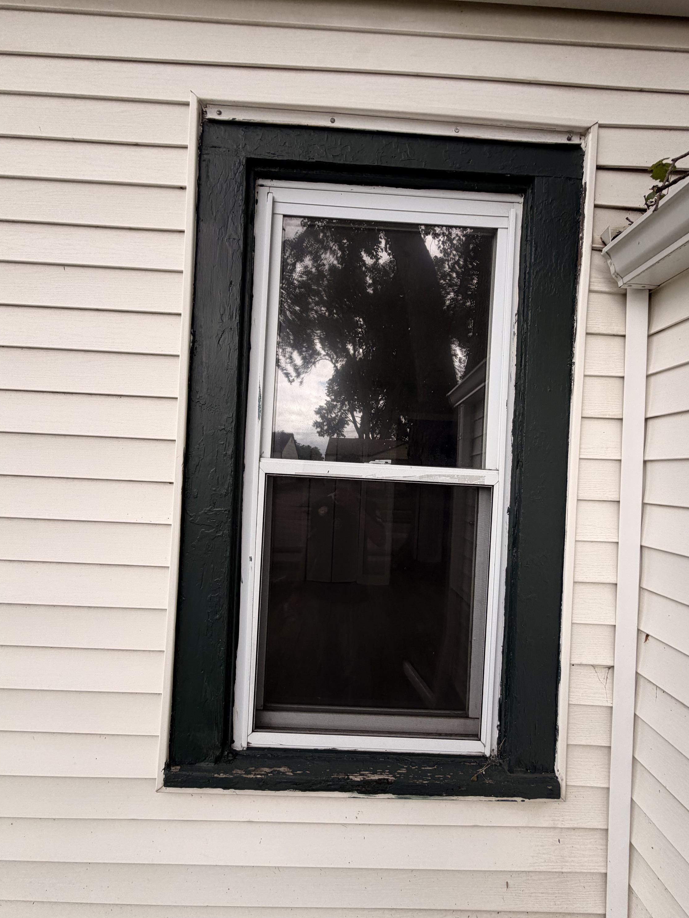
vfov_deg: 98.1
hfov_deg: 81.7
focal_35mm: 15
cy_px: 479
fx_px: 398
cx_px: 355
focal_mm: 2.22
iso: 64
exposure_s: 1/408
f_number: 2.2
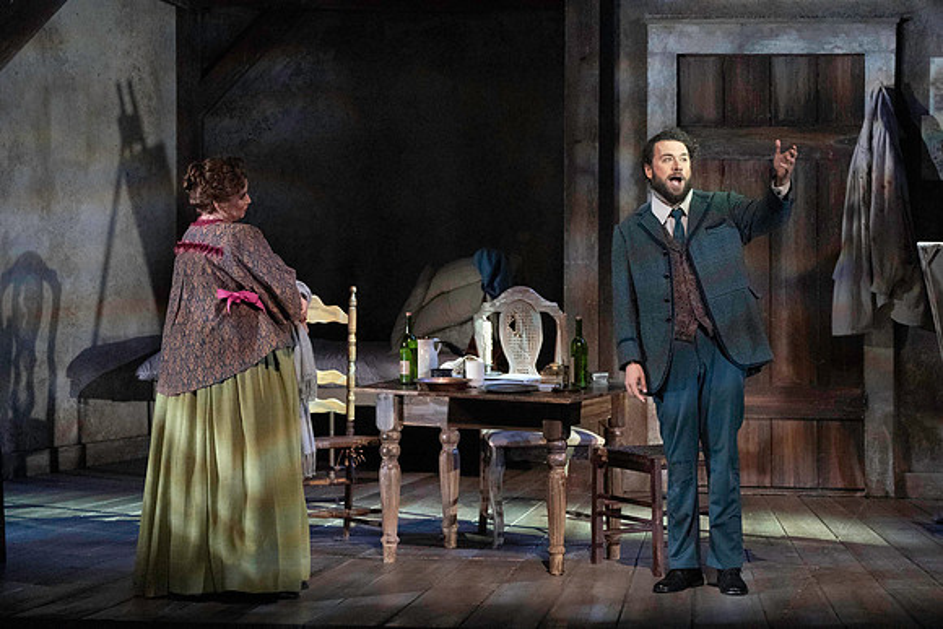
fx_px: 8331
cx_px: 472
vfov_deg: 4.3
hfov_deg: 6.5
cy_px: 314
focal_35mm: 318
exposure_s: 1/320
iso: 16000
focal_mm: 318
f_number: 7.1
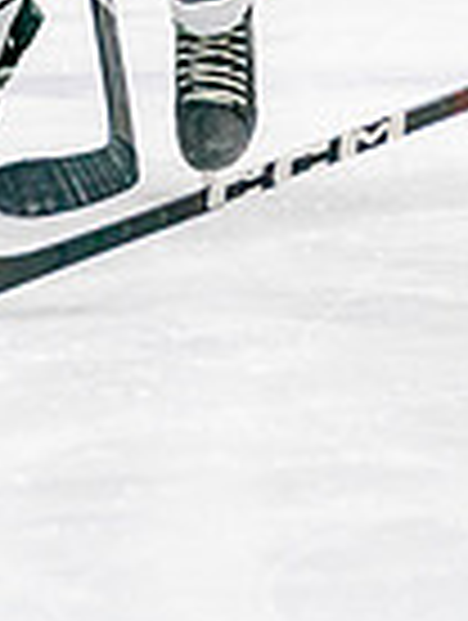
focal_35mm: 758
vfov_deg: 2.6
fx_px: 13622
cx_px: 194
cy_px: -320
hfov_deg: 2.0
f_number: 2.8
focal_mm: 158
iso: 3200
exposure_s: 1/1250
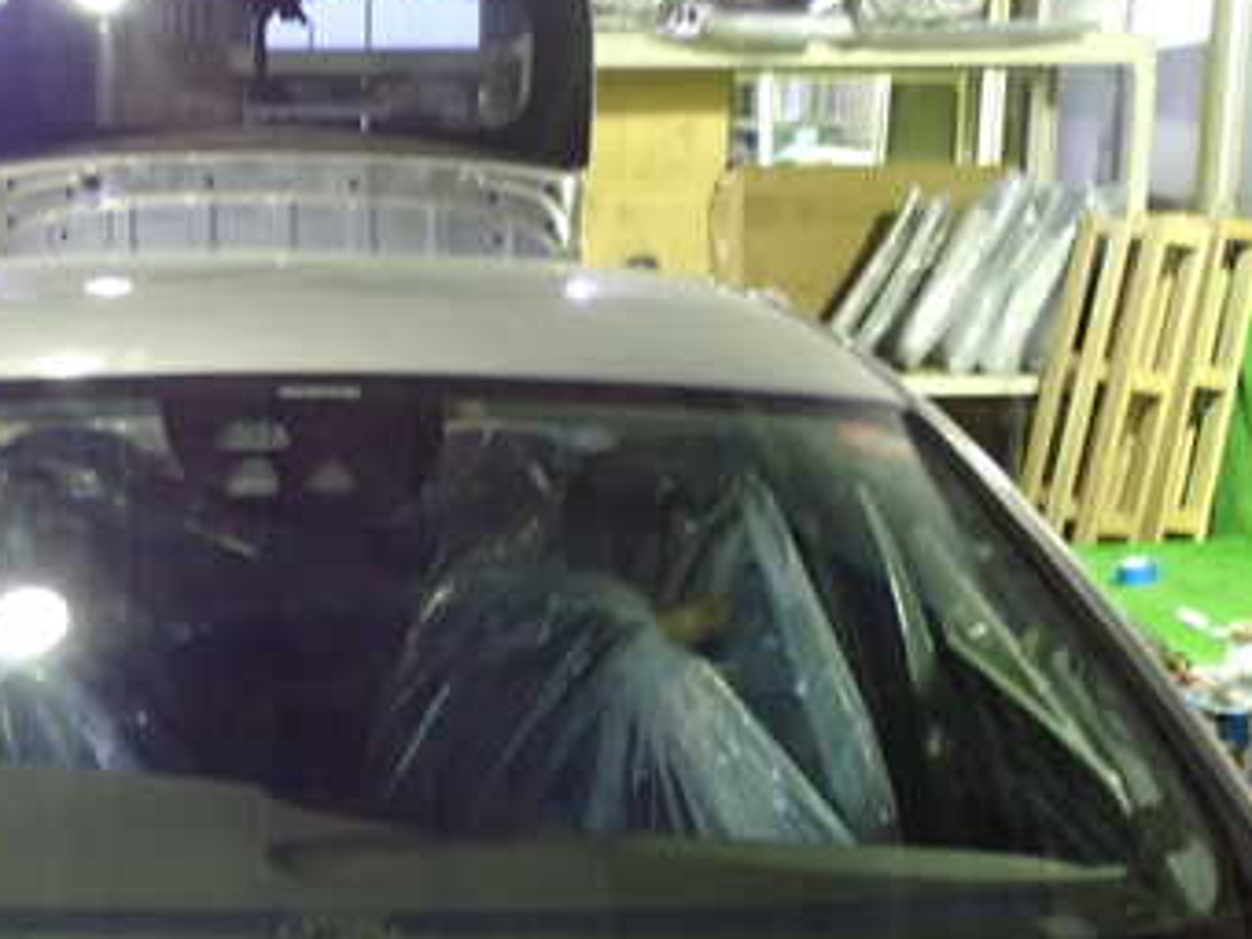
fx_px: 2423
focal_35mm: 67
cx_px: 346
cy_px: 773
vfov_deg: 21.6
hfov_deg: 28.6
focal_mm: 6.83
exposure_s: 1/20
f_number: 2.7
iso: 800
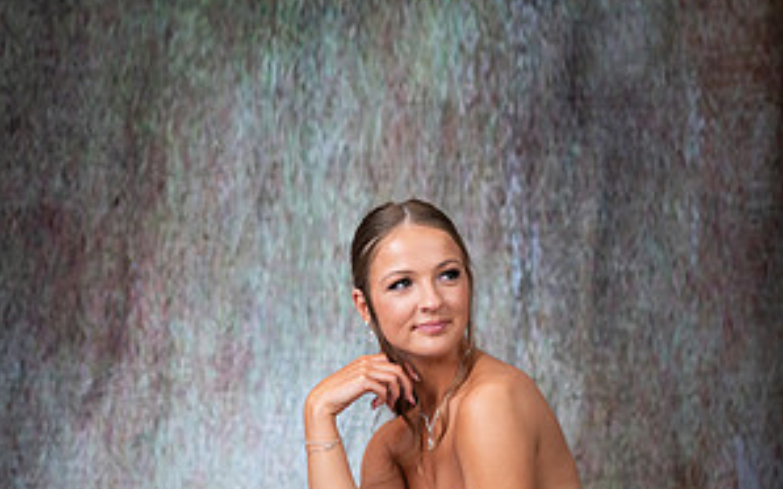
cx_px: 392
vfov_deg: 16.6
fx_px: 1643
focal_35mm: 77
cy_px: 489
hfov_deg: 26.8
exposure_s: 1/250
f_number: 6.3
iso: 100
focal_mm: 50
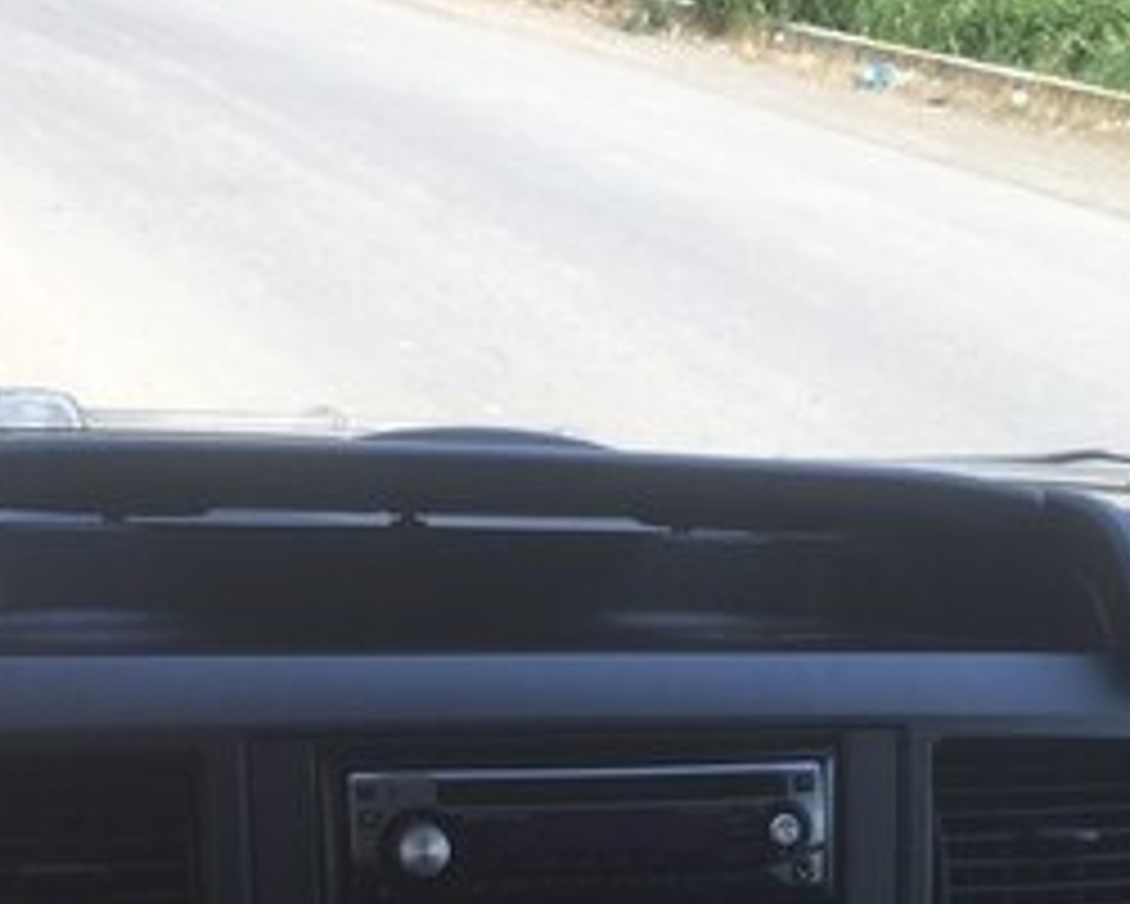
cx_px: 554
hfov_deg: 33.6
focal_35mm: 56
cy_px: 1066
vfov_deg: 24.7
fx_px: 1874
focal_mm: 4.15
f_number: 2.2
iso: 32
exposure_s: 1/399
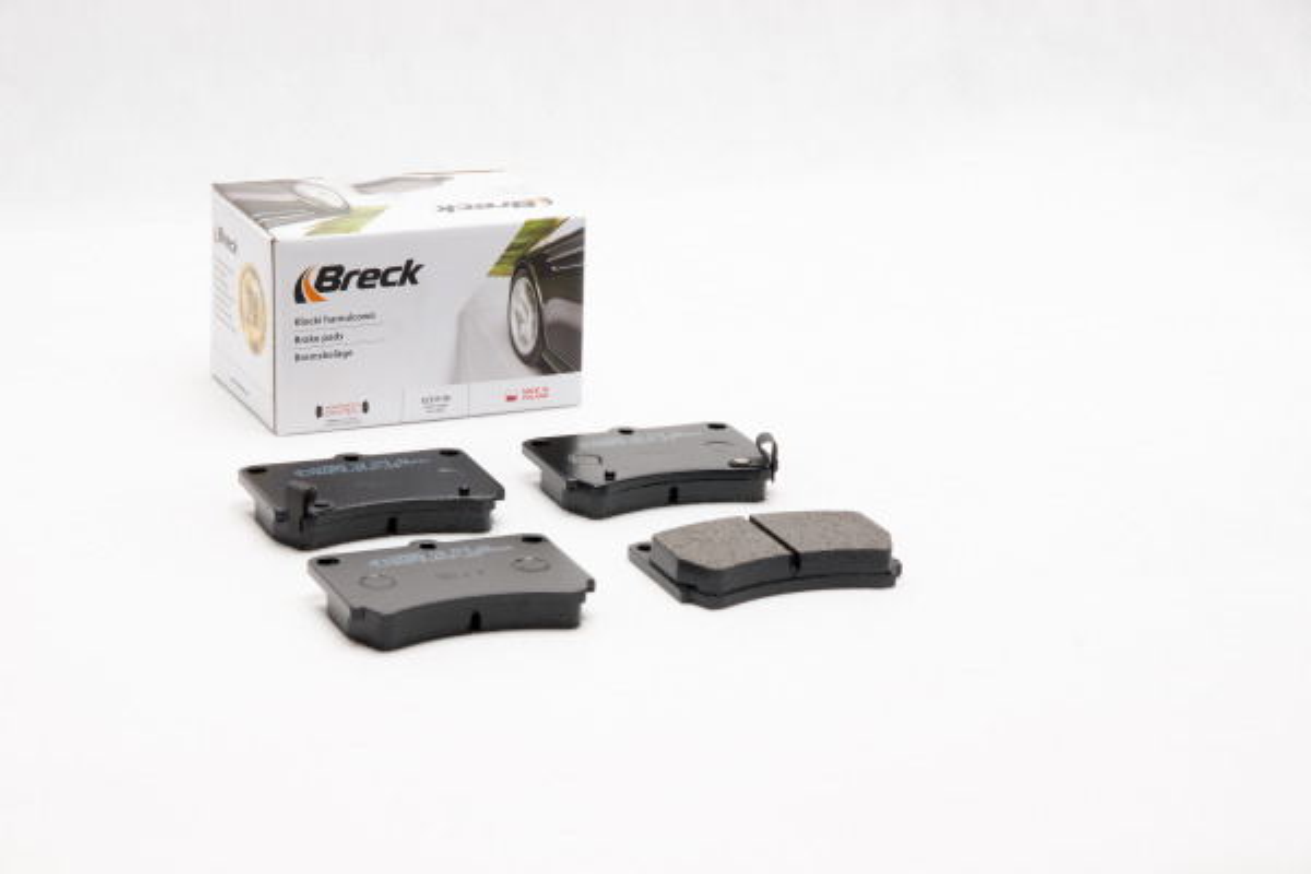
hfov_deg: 24.6
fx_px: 3004
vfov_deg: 16.6
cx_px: 656
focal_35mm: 82
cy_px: 437
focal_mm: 55
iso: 100
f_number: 11
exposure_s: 1/200
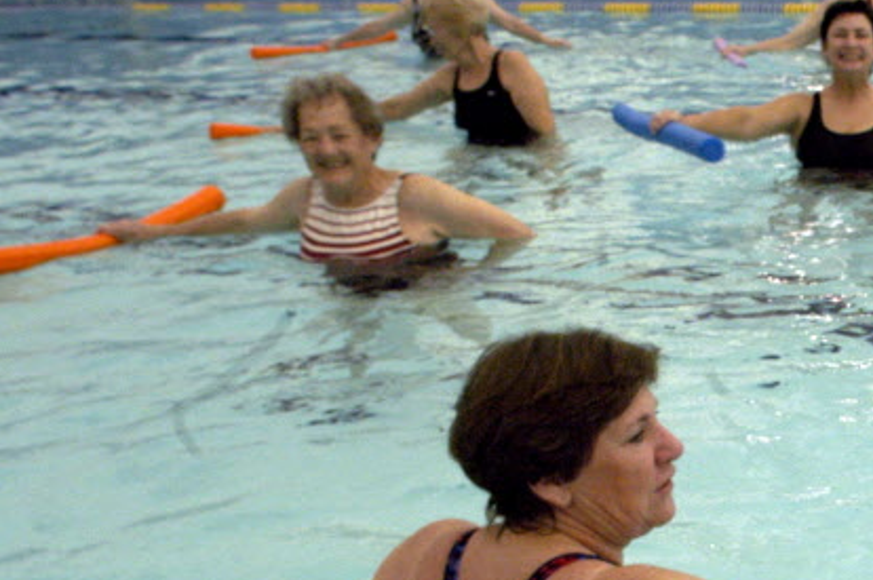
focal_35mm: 52
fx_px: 1259
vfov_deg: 25.0
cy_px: 537
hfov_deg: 31.9
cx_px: 1044
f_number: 9
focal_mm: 14
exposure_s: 1/250
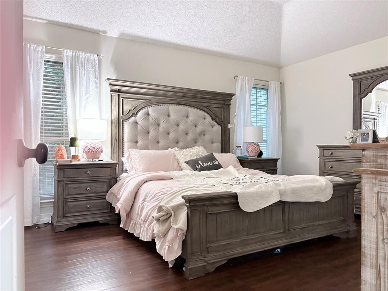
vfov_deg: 53.1
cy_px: 146
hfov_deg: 67.3
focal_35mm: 26
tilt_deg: -0.6
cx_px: 194
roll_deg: +0.3
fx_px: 291
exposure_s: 1/30
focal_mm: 5.96
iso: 800
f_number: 1.6
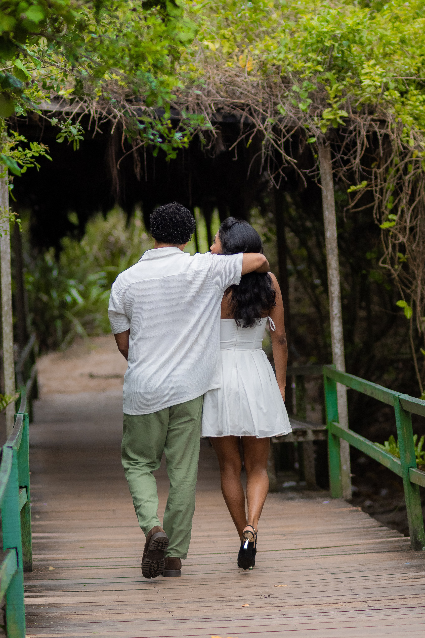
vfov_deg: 16.1
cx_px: 212
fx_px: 2258
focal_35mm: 128
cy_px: 319
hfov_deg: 10.8
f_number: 2.2
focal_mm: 85
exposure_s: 1/640
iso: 800
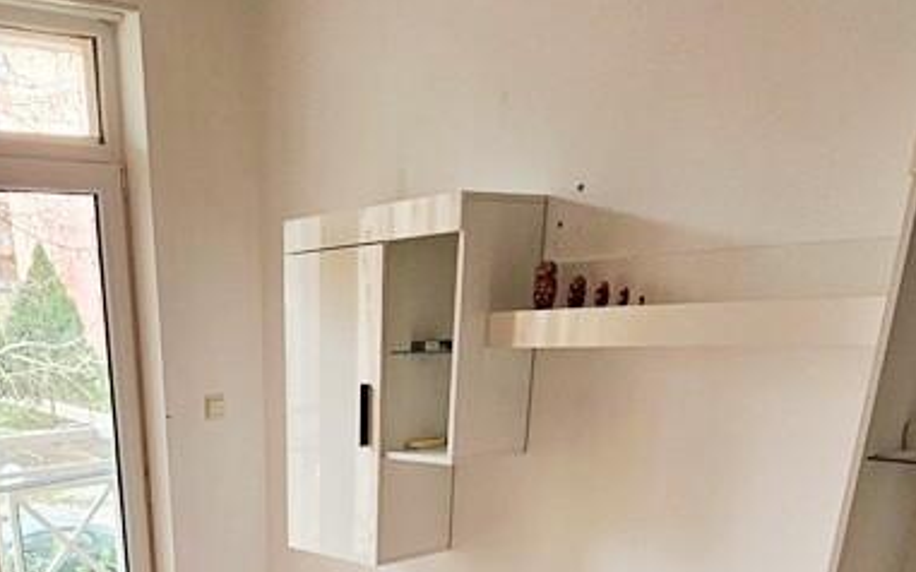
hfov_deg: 50.8
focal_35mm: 37
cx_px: 243
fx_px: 924
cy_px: 783
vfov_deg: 27.4
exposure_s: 1/50
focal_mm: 1.7
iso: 64
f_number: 2.2
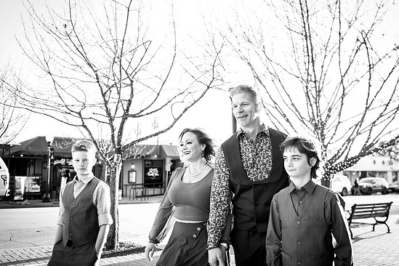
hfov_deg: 51.9
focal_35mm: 37
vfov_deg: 35.9
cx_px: 203
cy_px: 128
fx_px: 410
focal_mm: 35
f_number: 2.5
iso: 640
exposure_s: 1/800
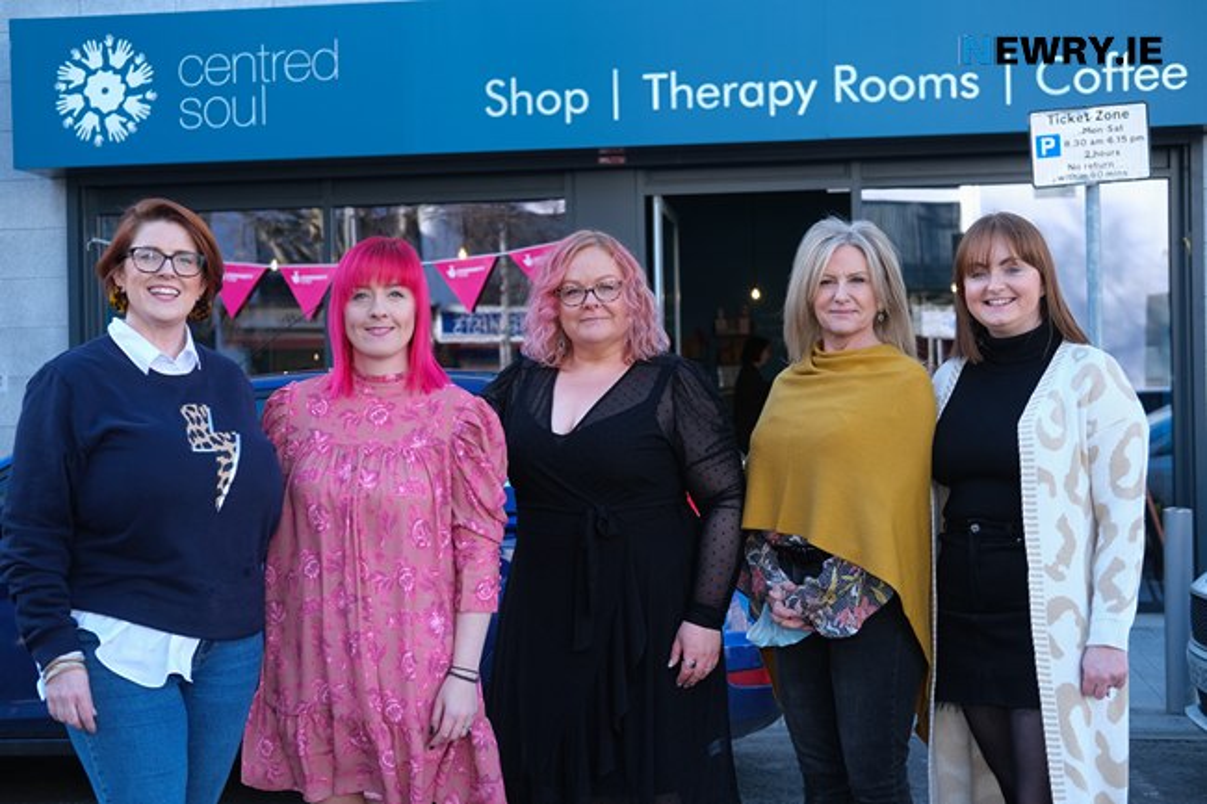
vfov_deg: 25.5
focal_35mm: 53
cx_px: 604
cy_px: 402
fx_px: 1776
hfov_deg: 37.5
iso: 400
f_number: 3.2
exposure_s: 1/500
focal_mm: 35
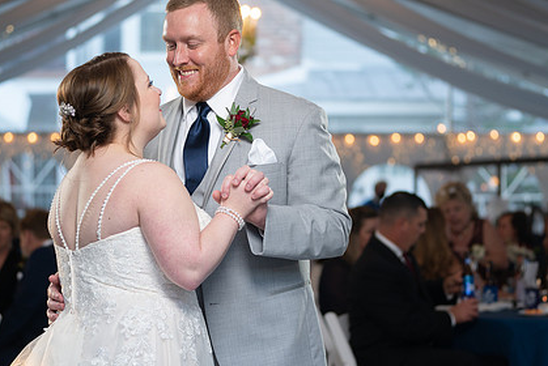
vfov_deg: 12.0
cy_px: 193
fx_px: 1736
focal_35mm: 114
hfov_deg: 17.9
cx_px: 234
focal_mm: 70
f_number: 2.8
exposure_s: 1/250
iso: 500
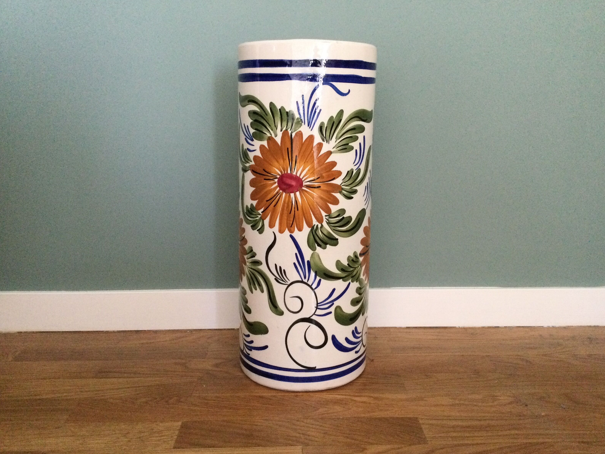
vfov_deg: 44.2
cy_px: 231
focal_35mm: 32
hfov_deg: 56.8
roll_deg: +0.5
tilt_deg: -12.7
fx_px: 559
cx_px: 311
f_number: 2.4
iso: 200
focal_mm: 3.3
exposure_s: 1/30
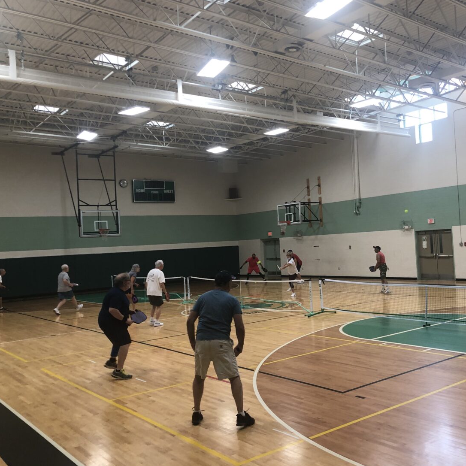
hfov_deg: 46.4
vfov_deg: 47.2
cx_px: 315
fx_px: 533
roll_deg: +3.6
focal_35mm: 35
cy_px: 224
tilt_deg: -0.3
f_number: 1.8
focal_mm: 4
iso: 32
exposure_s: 1/30
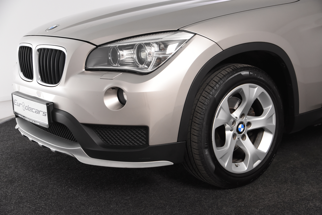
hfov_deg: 38.9
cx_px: 161
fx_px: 456
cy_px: 108
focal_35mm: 51
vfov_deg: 26.5
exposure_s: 1/100
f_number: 5
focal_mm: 34
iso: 1600
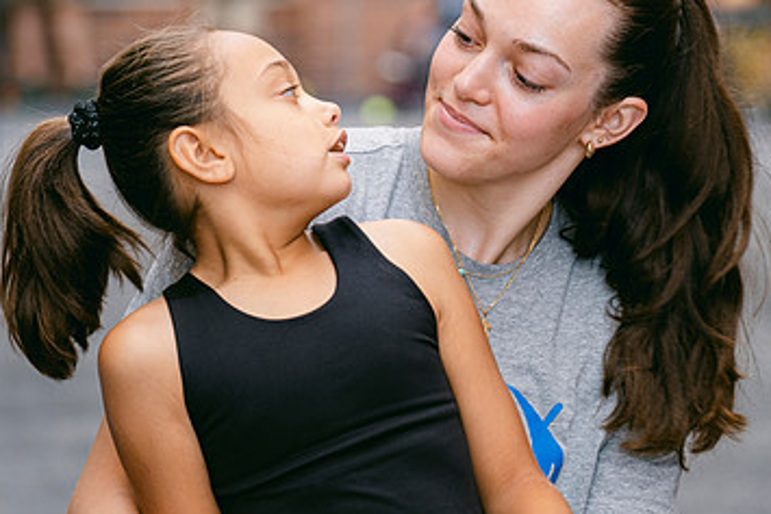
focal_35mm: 250
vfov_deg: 5.5
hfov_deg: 8.2
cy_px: 298
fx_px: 5356
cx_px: 343
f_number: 2.8
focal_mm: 102.2
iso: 250
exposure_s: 1/125
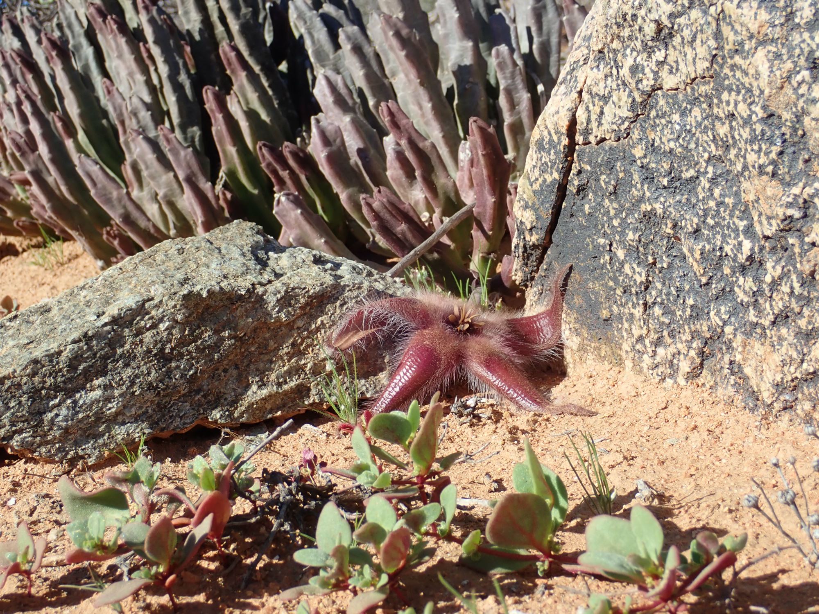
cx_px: 410
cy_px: 307
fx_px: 1443
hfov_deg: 31.7
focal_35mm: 61
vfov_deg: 24.0
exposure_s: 1/250
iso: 100
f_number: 5
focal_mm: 11.01
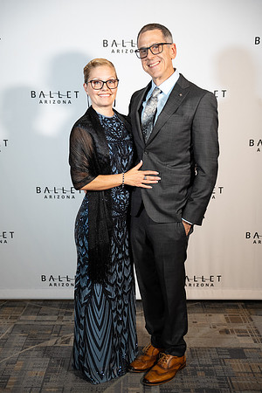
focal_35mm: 44
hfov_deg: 30.6
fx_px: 478
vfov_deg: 44.7
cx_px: 131
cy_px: 196
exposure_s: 1/200
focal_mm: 43.8
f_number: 2.8
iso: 1600
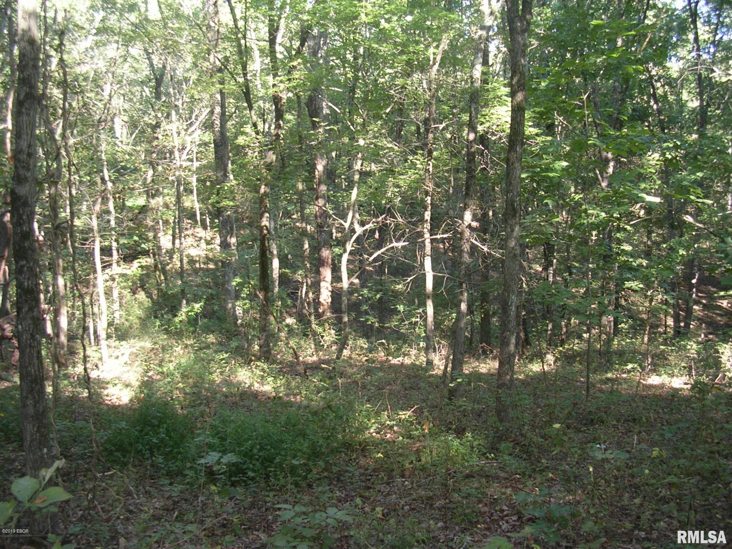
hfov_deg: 49.0
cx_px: 366
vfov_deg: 37.7
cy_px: 274
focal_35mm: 38
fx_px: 804
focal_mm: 5.8
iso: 58
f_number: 2.8
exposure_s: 1/29.1
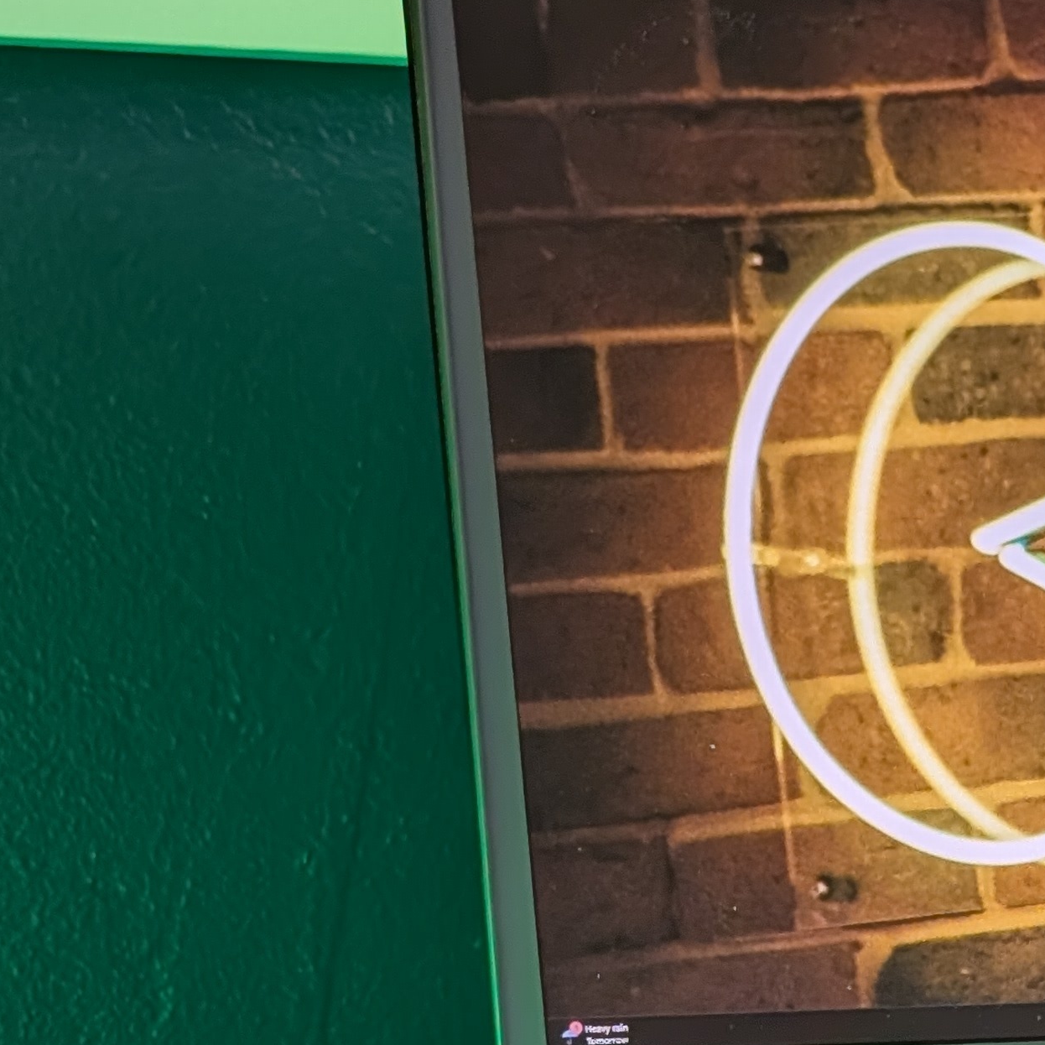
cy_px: 757
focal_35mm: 142
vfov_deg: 12.3
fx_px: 4850
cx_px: 1667
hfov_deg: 11.7
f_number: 1.68
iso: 66
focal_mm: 6.9
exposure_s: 1/41.3
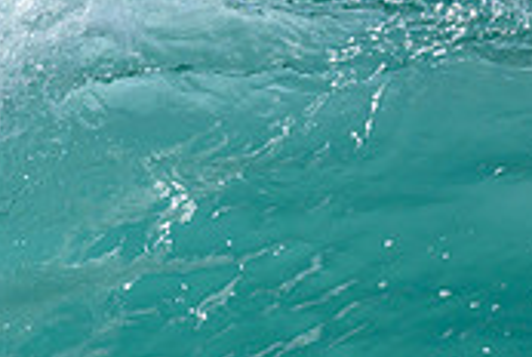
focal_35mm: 3590
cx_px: -232
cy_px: 286
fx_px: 53143
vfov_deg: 0.4
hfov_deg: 0.6
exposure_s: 1/2000
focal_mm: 800
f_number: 6.3
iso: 200
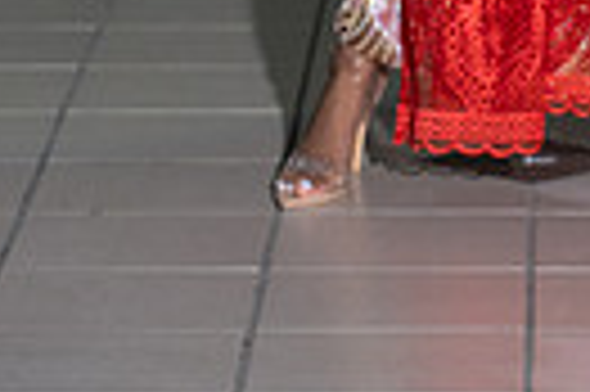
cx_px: 604
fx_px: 5925
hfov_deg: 5.7
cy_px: -500
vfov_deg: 3.7
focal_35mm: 362
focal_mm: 105
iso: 1250
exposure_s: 1/160
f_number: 5.6
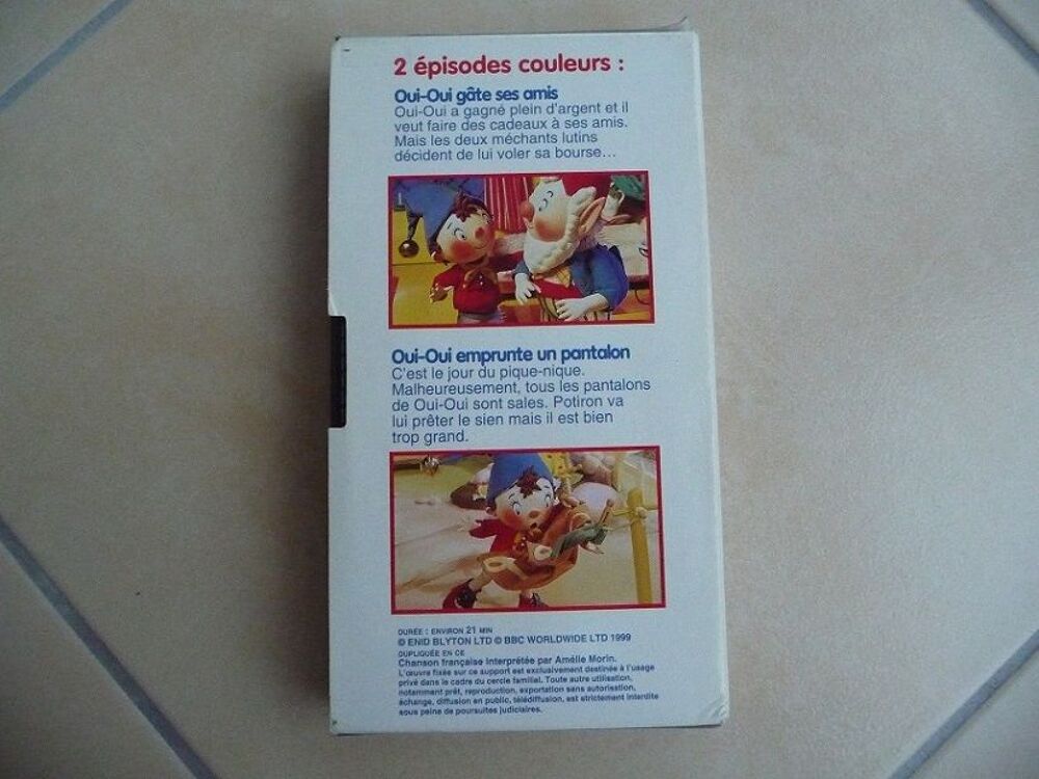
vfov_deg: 49.7
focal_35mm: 28
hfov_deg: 63.4
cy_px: 390
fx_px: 840
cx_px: 520
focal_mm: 4.7
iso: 800
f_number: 3.3
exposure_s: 1/15
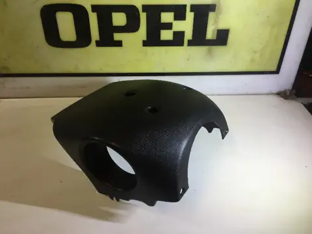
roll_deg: -3.2
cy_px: 117
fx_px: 261
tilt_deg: -37.4
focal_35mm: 29
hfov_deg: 61.7
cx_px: 156
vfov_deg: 48.2
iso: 80
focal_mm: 4.15
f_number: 2.2
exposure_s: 1/33
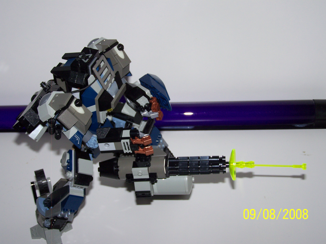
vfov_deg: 26.1
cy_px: 122
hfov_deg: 34.3
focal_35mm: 56
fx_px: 527
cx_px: 163
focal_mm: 9.3
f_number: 3.1
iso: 80
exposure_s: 1/60
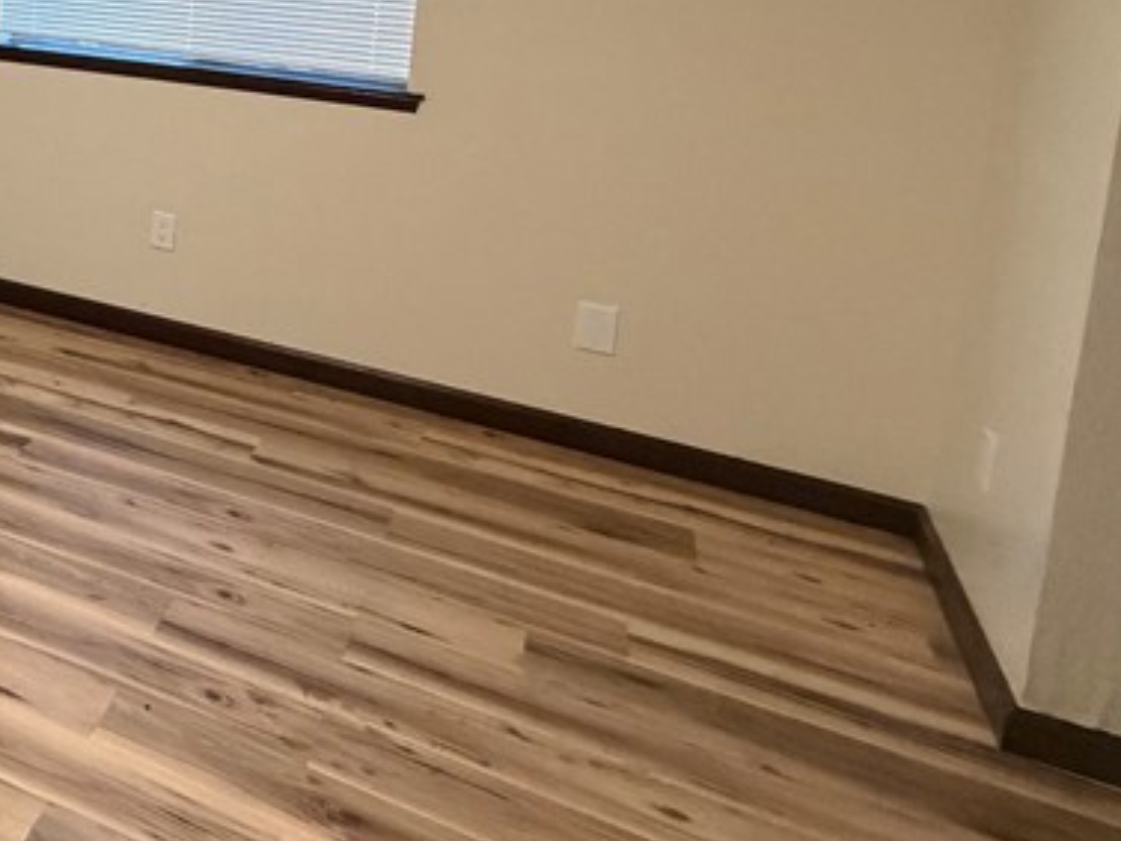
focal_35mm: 38
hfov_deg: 33.8
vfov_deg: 34.2
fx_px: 1231
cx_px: -369
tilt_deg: -6.8
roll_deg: -0.9
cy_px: -9
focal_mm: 2.22
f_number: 2.2
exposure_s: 1/60
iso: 500
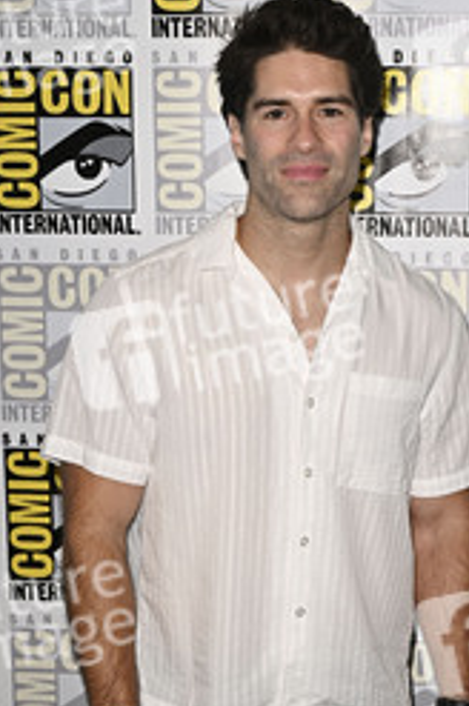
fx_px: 1587
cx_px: 300
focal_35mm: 81
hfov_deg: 16.8
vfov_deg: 24.9
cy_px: 486
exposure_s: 1/250
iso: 1250
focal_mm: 50
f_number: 5.6
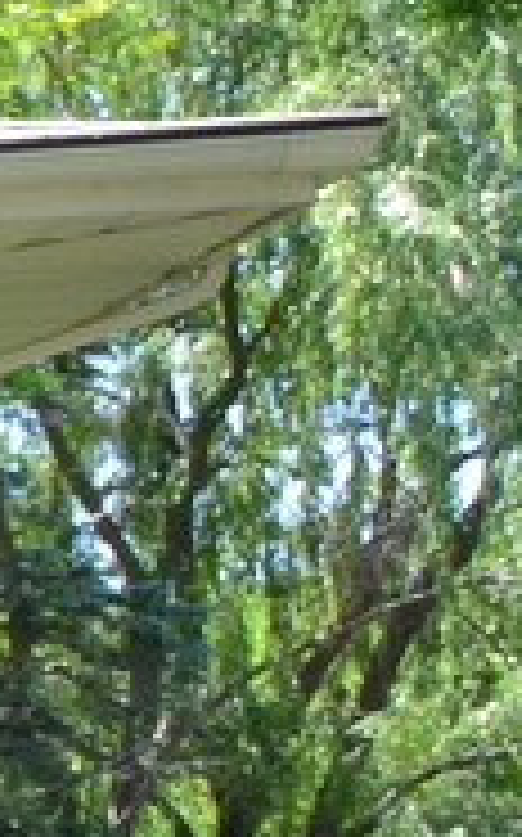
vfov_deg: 14.1
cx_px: -2459
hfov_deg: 5.4
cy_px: 698
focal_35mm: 147
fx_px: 3362
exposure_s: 1/100
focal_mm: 11
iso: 400
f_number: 9
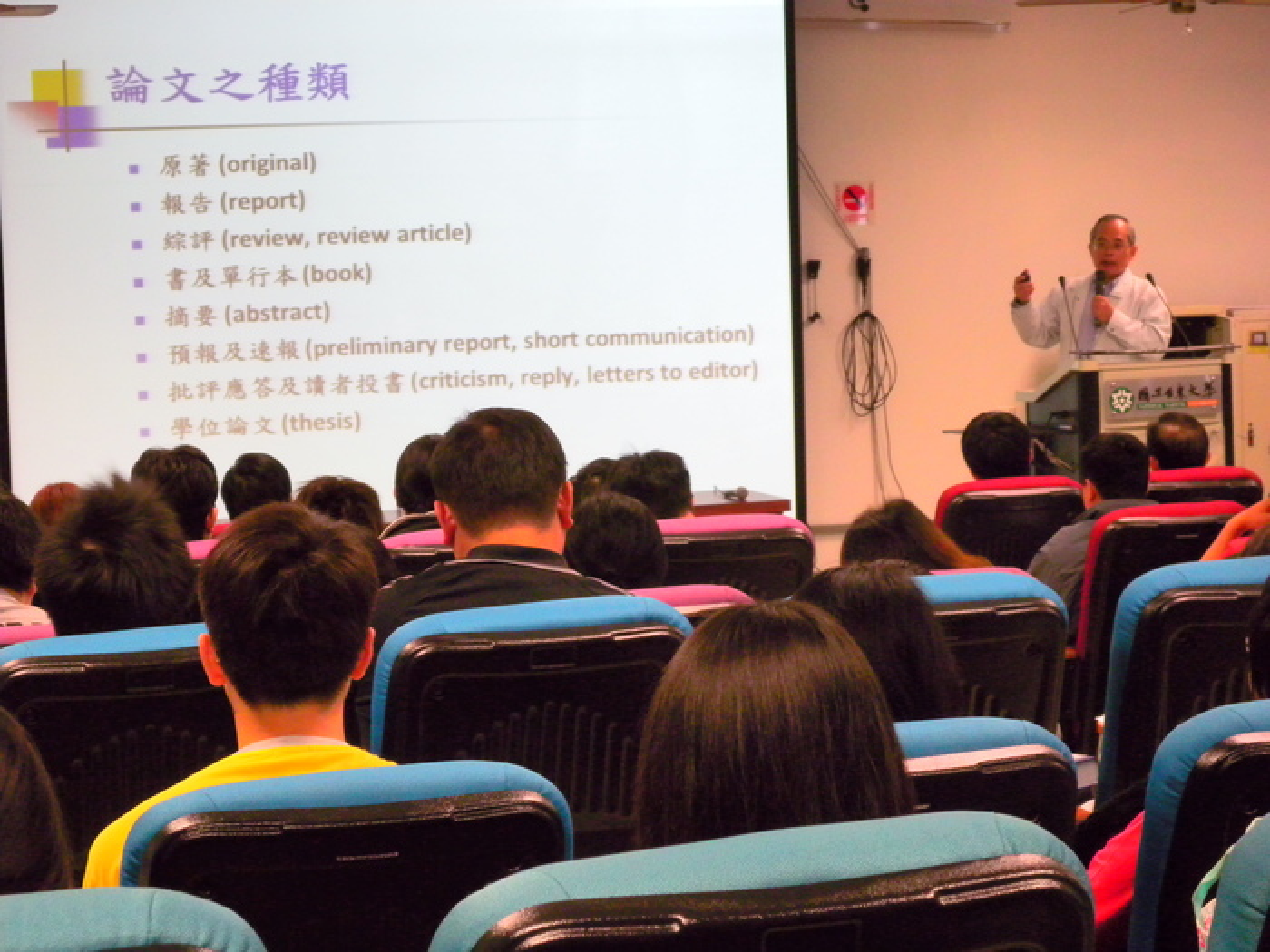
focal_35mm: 103
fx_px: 3779
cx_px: 635
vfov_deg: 14.4
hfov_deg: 19.1
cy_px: 476
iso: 400
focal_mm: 22.1
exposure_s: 1/29.2
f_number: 5.6
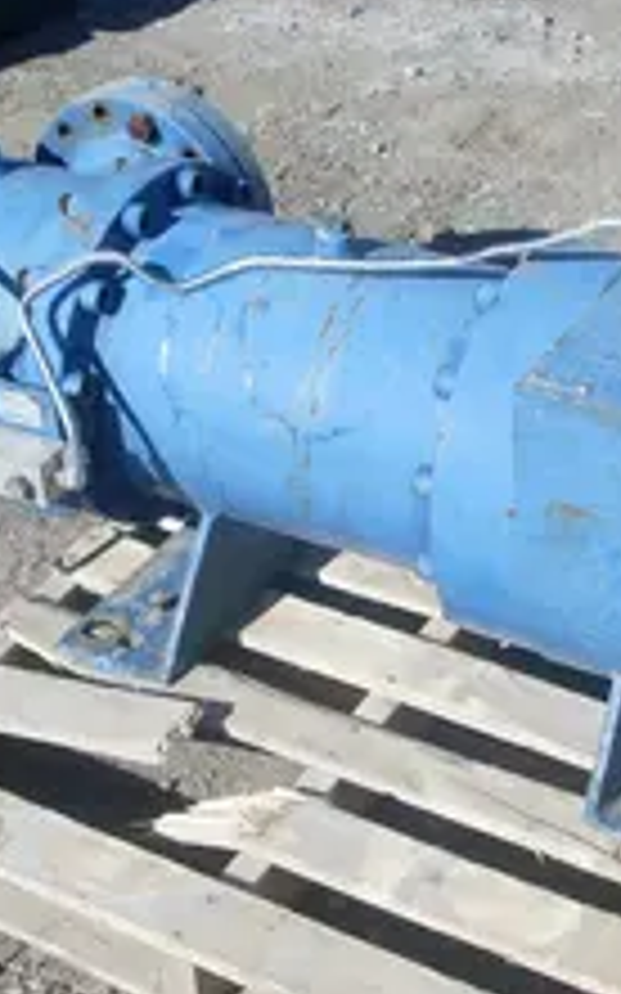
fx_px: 1978
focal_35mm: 73
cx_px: 526
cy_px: 616
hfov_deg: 17.6
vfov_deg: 28.1
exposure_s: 1/350
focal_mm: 6.3
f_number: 7.7
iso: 80
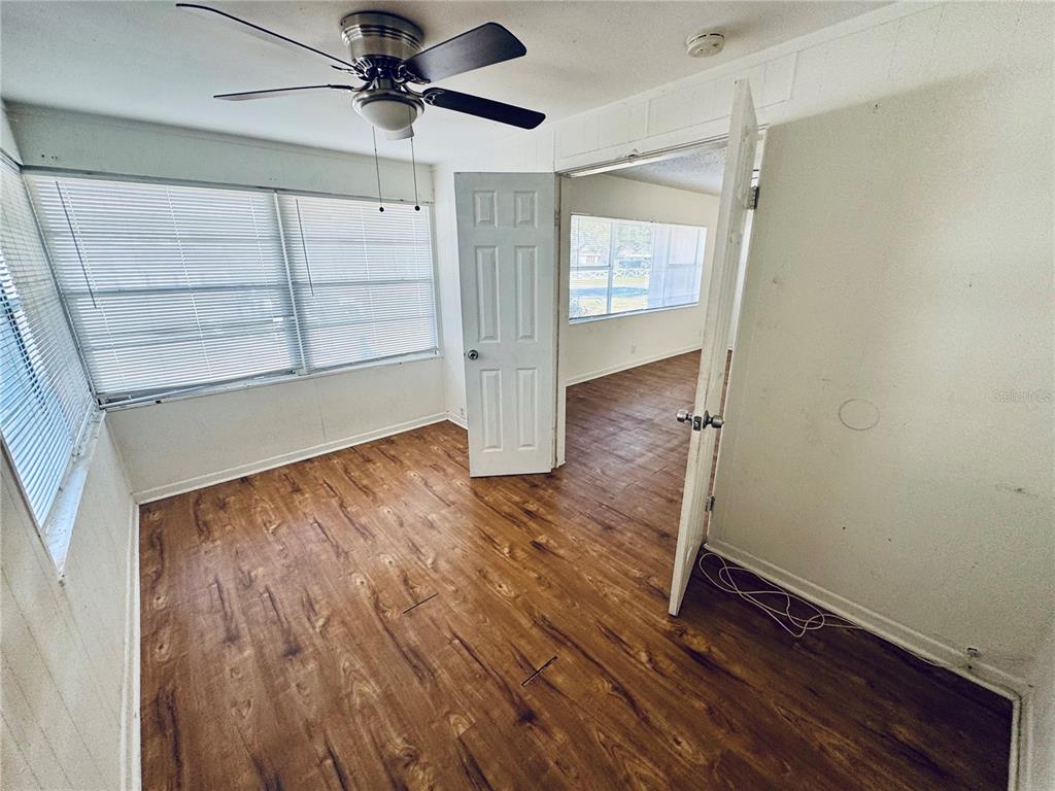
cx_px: 528
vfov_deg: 85.7
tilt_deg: -18.5
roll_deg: +1.1
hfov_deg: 102.1
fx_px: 427
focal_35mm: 14
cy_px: 396
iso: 125
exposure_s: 1/99
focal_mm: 2.22
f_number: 2.2
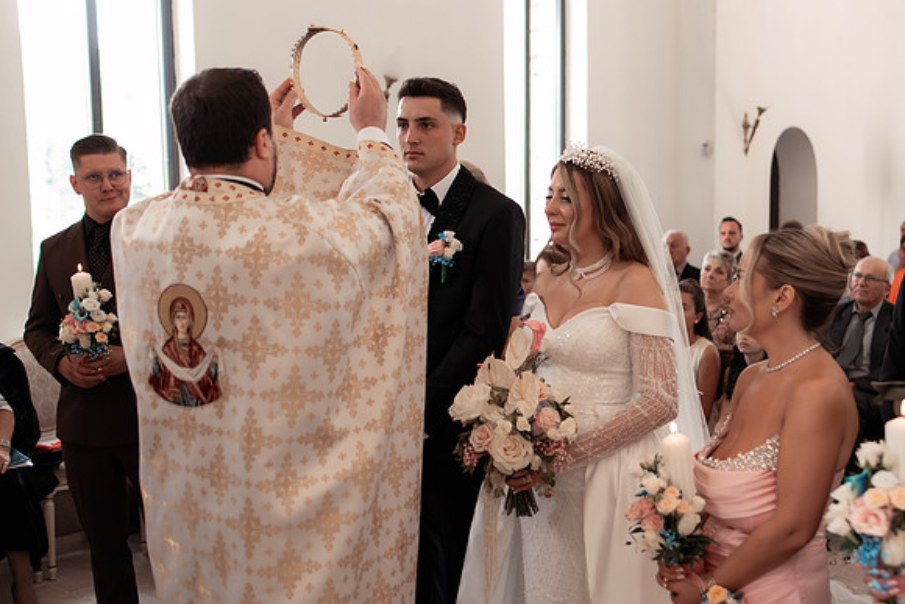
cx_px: 586
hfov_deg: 42.8
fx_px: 1141
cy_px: 323
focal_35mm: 45
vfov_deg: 29.6
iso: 1000
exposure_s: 1/320
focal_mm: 35
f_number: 2.5
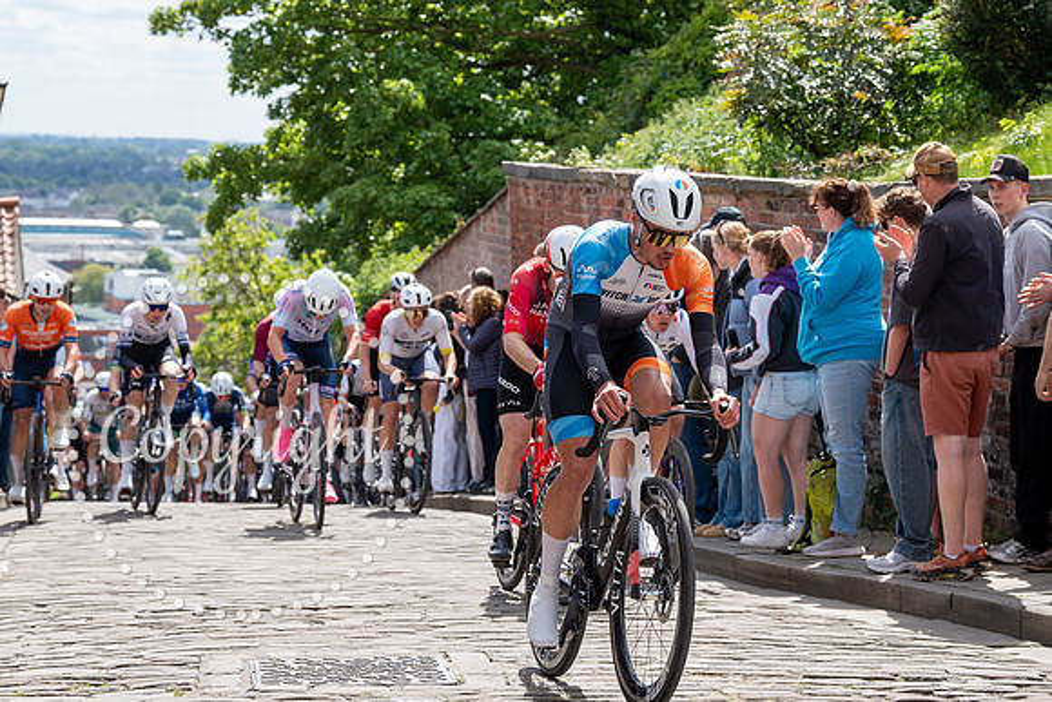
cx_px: 730
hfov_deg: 20.9
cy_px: 215
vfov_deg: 14.1
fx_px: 2838
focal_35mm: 97
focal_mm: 70
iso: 400
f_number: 5
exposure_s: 1/1000
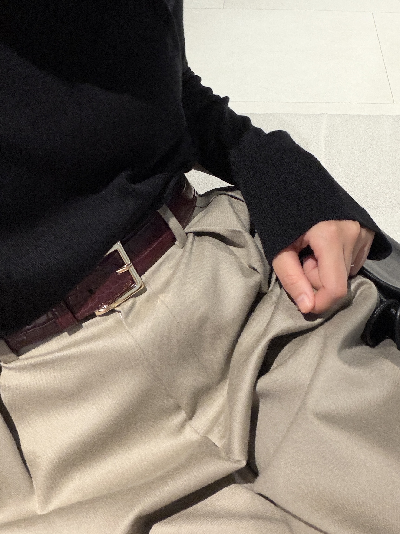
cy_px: 267
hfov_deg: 46.8
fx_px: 462
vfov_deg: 60.0
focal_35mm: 30
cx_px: 200
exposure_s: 1/56
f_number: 1.9
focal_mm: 2.71
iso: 160
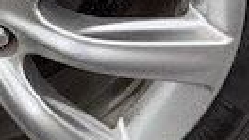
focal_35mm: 127
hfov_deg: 16.1
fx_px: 838
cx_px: -64
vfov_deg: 9.2
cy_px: -81
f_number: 1.78
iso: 100
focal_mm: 6.76
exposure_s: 1/1314
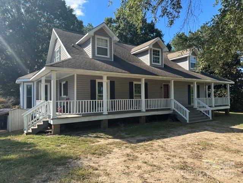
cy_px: 92
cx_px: 122
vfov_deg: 56.8
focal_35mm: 24
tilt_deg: +2.5
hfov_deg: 71.6
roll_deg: +0.6
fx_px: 168
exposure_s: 1/1916
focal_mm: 6.86
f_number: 1.78
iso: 80
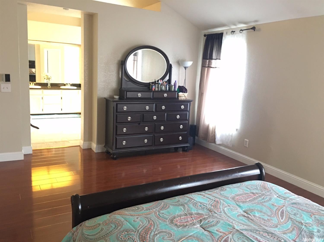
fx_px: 271
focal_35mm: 29
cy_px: 121
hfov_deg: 61.7
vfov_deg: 48.2
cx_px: 162
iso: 80
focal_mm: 4.15
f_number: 2.2
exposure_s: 1/4
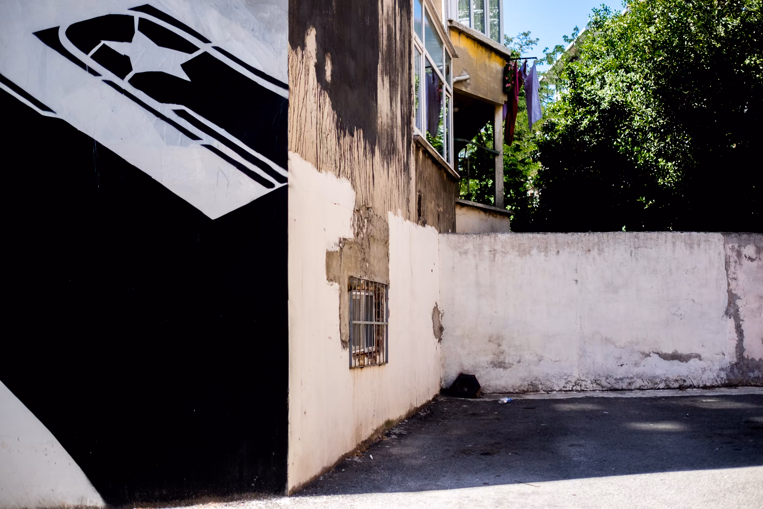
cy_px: 254
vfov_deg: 37.9
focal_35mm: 35
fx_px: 742
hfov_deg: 54.4
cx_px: 382
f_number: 1.4
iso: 200
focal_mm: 23
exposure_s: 1/3000
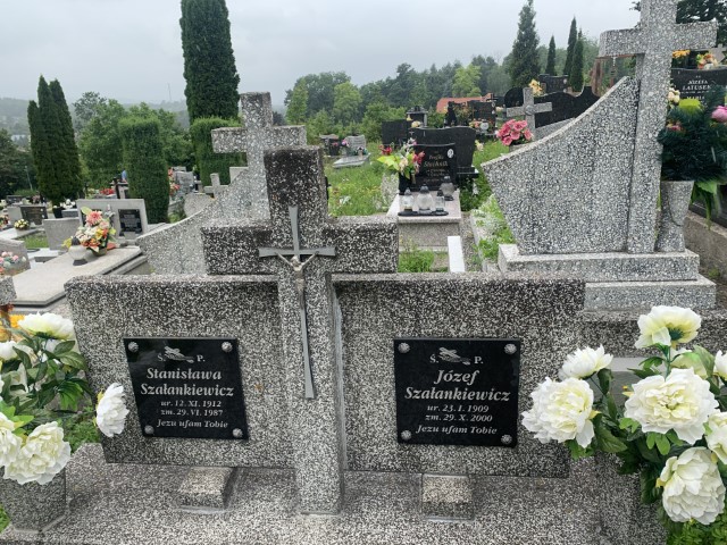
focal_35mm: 26
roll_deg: +1.7
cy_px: 272
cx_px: 364
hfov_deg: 67.3
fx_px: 546
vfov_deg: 53.1
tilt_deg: -16.0
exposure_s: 1/497
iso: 25
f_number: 1.8
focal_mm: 4.25
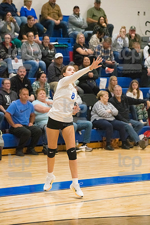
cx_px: 75
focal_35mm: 135
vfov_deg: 15.2
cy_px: 112
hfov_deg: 10.2
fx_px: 844
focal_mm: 135
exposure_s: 1/1600
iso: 10000
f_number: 4.5
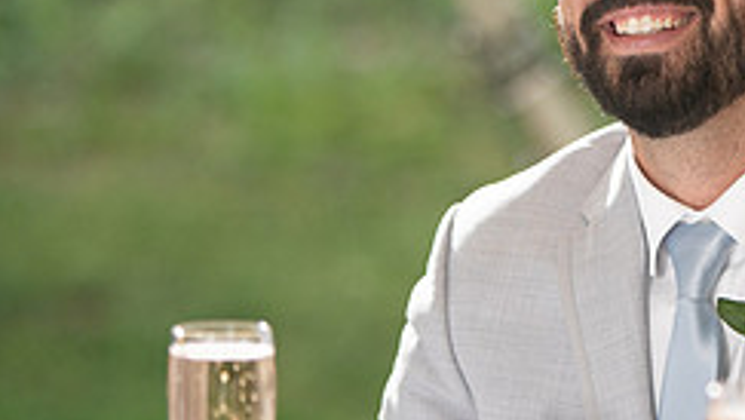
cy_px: 207
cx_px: 760
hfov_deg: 6.4
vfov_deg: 3.6
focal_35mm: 338
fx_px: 6681
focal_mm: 135
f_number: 2.8
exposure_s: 1/160
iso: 1000
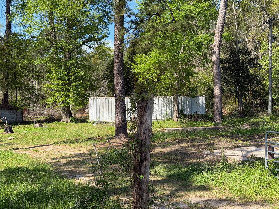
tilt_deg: -0.7
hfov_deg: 39.7
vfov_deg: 30.3
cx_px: 140
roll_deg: +0.8
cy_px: 104
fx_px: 387
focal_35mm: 48
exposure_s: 1/1678
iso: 64
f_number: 1.78
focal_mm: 6.76
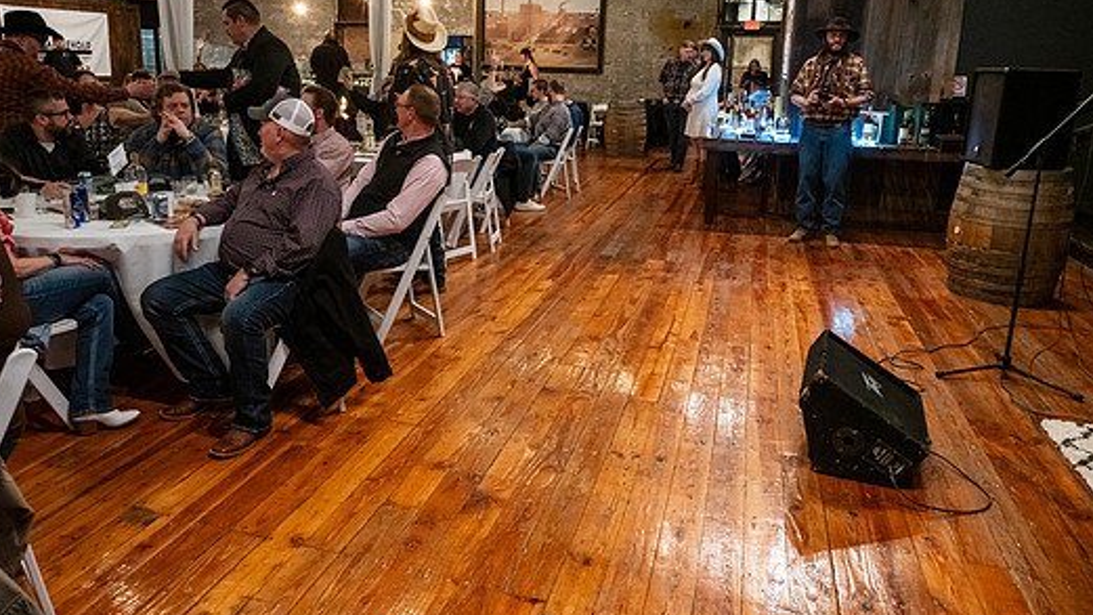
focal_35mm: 28
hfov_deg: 67.8
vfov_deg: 41.3
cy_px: 242
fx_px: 811
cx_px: 508
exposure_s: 1/40
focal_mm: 24
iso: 6400
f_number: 6.3
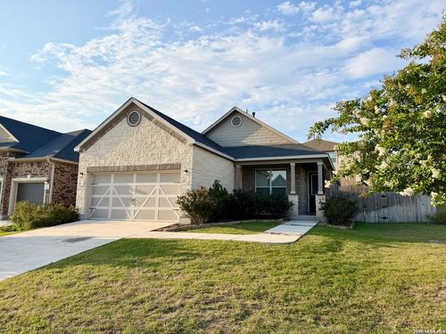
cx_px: 223
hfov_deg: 71.6
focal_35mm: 24
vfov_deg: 56.8
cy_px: 167
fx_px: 309
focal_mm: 6.76
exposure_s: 1/4405
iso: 80
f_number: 1.78
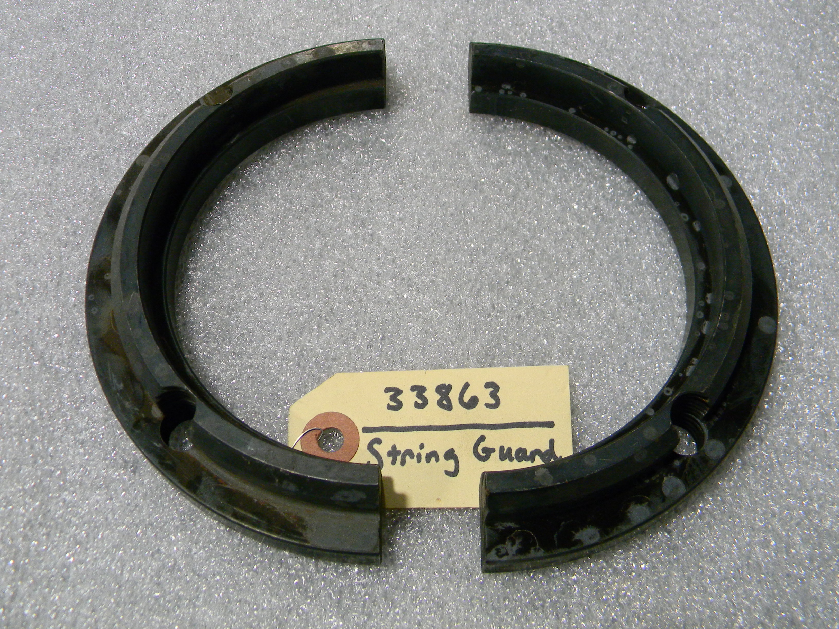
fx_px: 873
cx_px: 420
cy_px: 314
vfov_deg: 39.7
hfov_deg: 51.4
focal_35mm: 36
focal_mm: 6.4
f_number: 3.7
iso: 283
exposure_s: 1/30
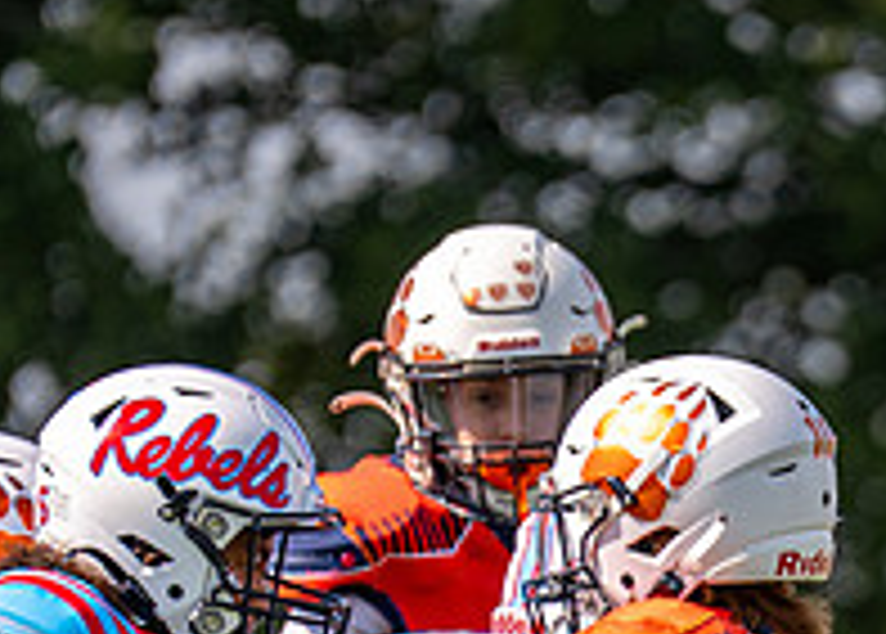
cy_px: 977
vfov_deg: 1.3
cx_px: 911
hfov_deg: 1.9
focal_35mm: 1089
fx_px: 27421
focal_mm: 200
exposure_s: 1/2000
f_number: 2.8
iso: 125
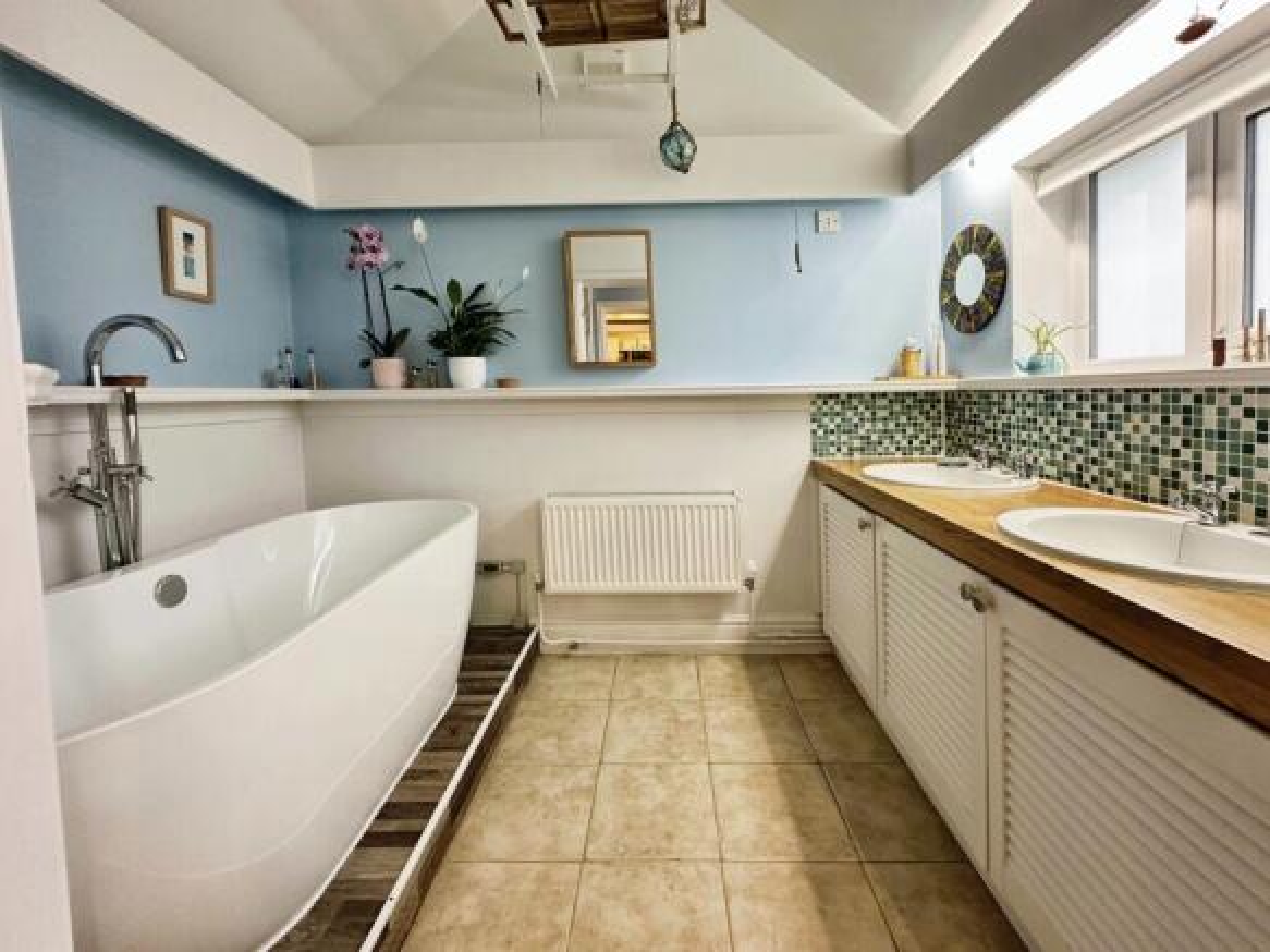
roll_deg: +0.6
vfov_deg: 85.7
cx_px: 635
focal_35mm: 14
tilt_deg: -4.9
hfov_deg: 102.1
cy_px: 476
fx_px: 514
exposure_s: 1/50
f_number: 2.2
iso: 200
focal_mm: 2.22
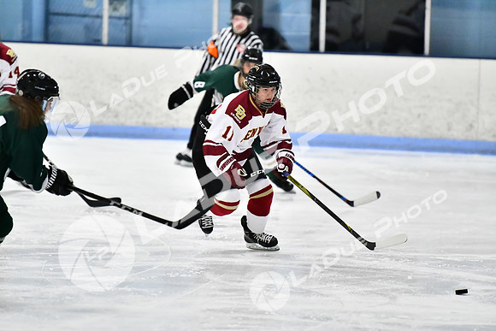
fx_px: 4134
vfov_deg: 4.6
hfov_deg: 6.9
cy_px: 166
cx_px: 248
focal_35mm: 300
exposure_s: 1/1250
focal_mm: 200
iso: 8000
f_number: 2.8
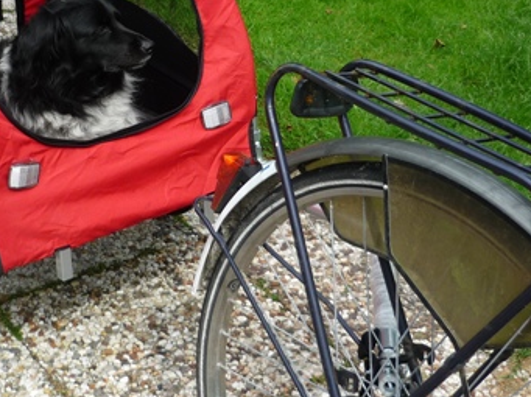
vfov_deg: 23.3
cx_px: 145
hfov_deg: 30.8
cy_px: 89
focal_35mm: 62
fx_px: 950
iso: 100
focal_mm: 5.5
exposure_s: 1/640
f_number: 2.8
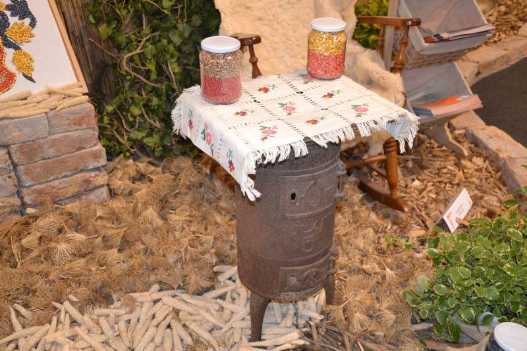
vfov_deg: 34.2
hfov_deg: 49.6
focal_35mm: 39
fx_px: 571
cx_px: 264
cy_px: 176
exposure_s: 1/60
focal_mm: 26
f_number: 4
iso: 1400
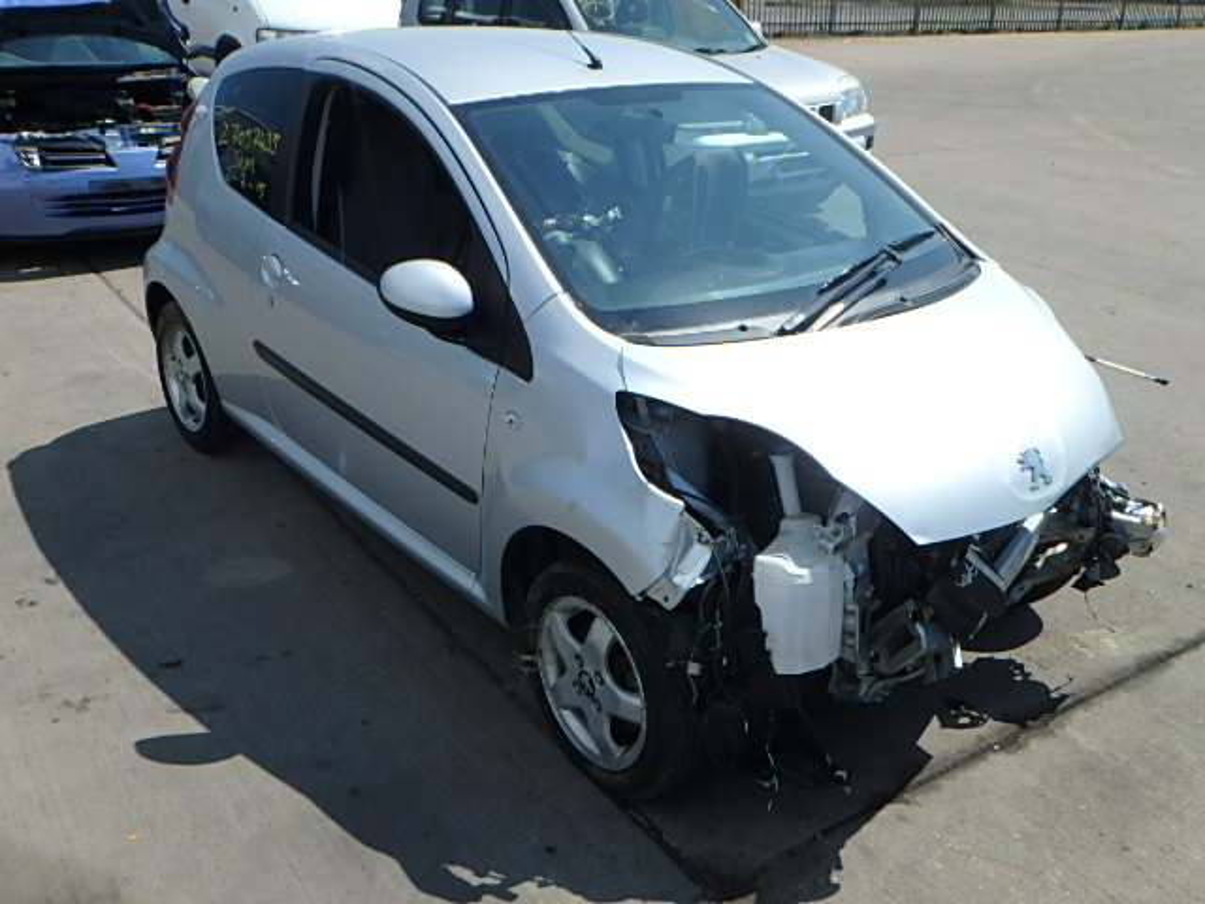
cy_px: 452
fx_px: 1184
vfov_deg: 41.8
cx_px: 602
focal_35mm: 34
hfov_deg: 54.0
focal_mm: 6
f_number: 8.1
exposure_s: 1/320
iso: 125
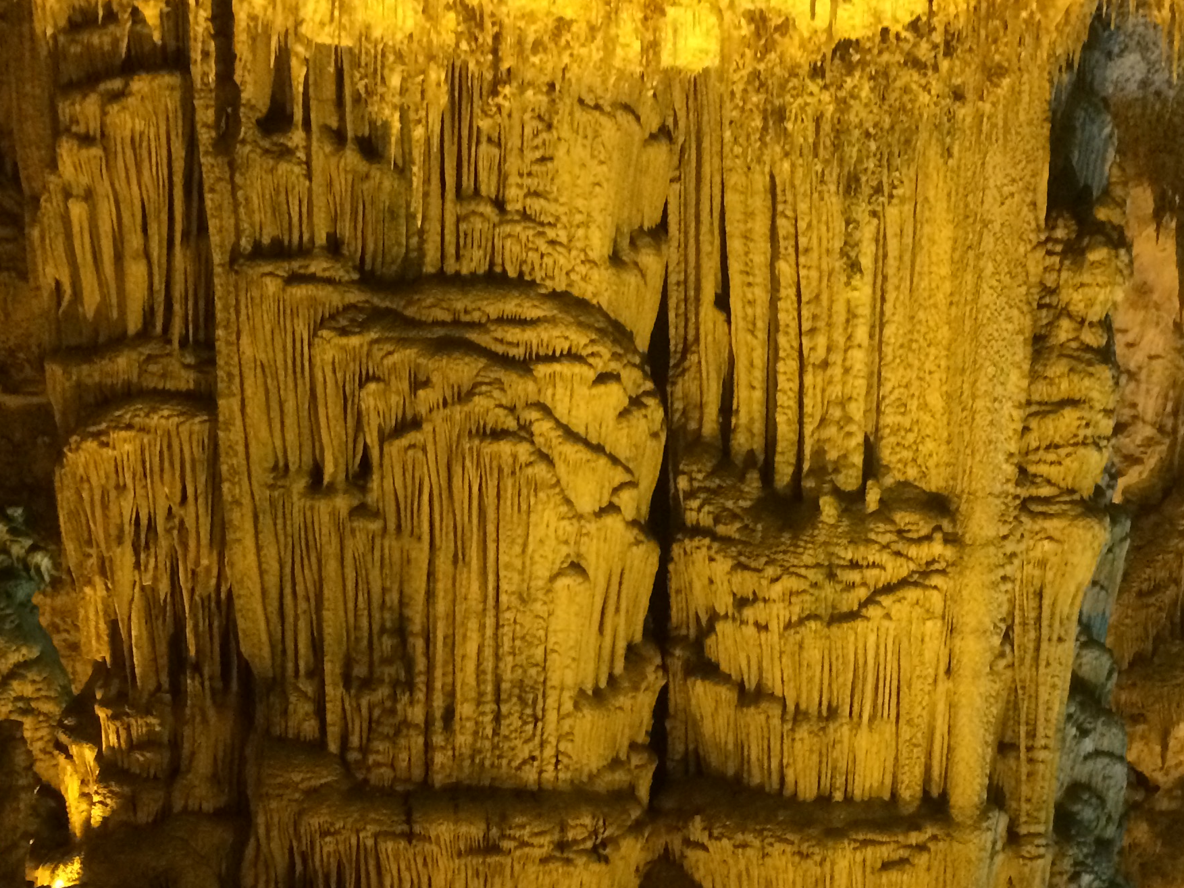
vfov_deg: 26.8
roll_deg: -0.4
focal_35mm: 54
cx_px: 706
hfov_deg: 35.4
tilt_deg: -1.3
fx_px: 1847
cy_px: 620
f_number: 2.2
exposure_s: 1/17
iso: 400
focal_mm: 4.15
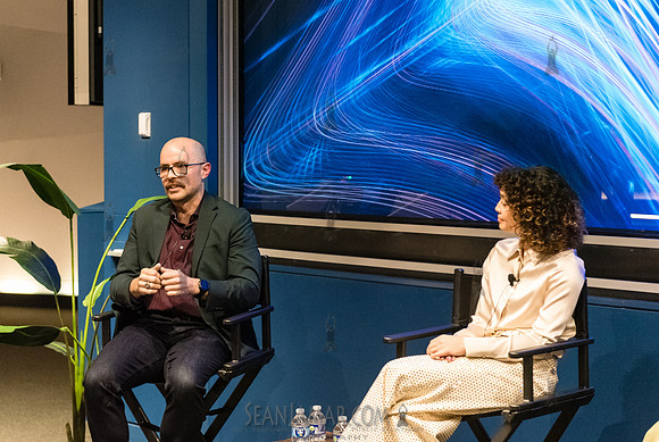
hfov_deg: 24.2
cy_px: 189
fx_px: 1535
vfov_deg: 16.4
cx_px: 279
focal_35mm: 84
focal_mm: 70
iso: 6400
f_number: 3.5
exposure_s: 1/200
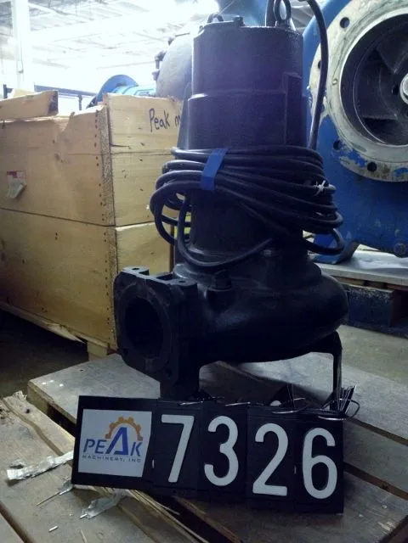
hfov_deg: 40.7
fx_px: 550
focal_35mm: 35
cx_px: 204
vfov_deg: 52.6
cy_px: 272
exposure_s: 1/15
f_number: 2.4
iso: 400
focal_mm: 4.28
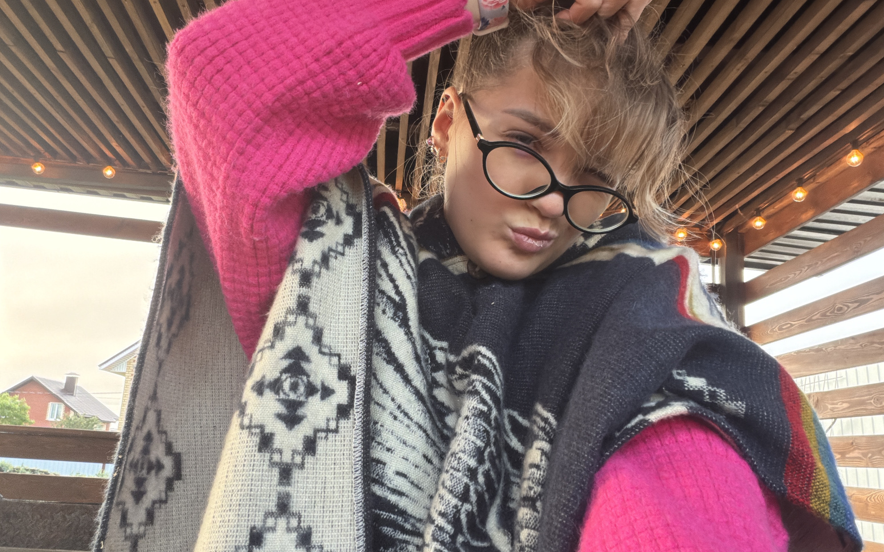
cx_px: 441
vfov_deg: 39.4
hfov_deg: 59.7
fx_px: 771
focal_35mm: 32
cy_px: 296
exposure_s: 1/50
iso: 160
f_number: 1.9
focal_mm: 2.71
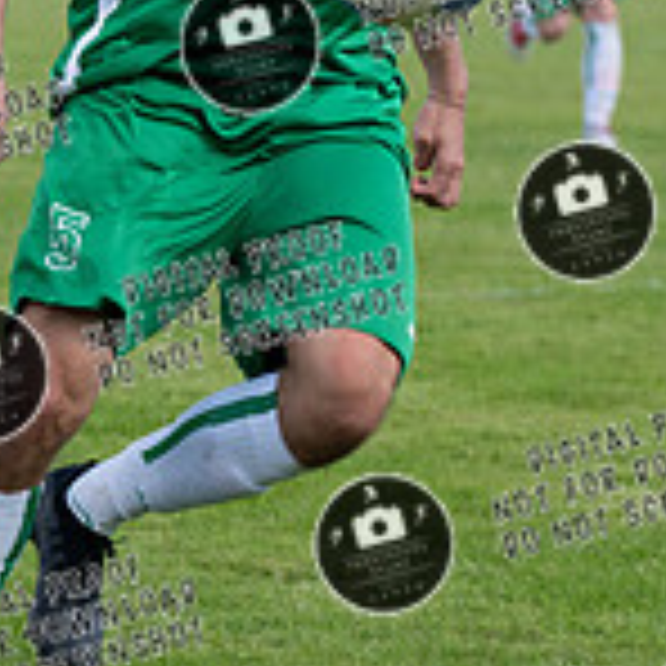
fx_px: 8837
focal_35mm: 406
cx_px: -79
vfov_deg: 4.3
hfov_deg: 4.3
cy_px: -26
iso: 400
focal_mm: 102
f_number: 3.5
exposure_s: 1/1600
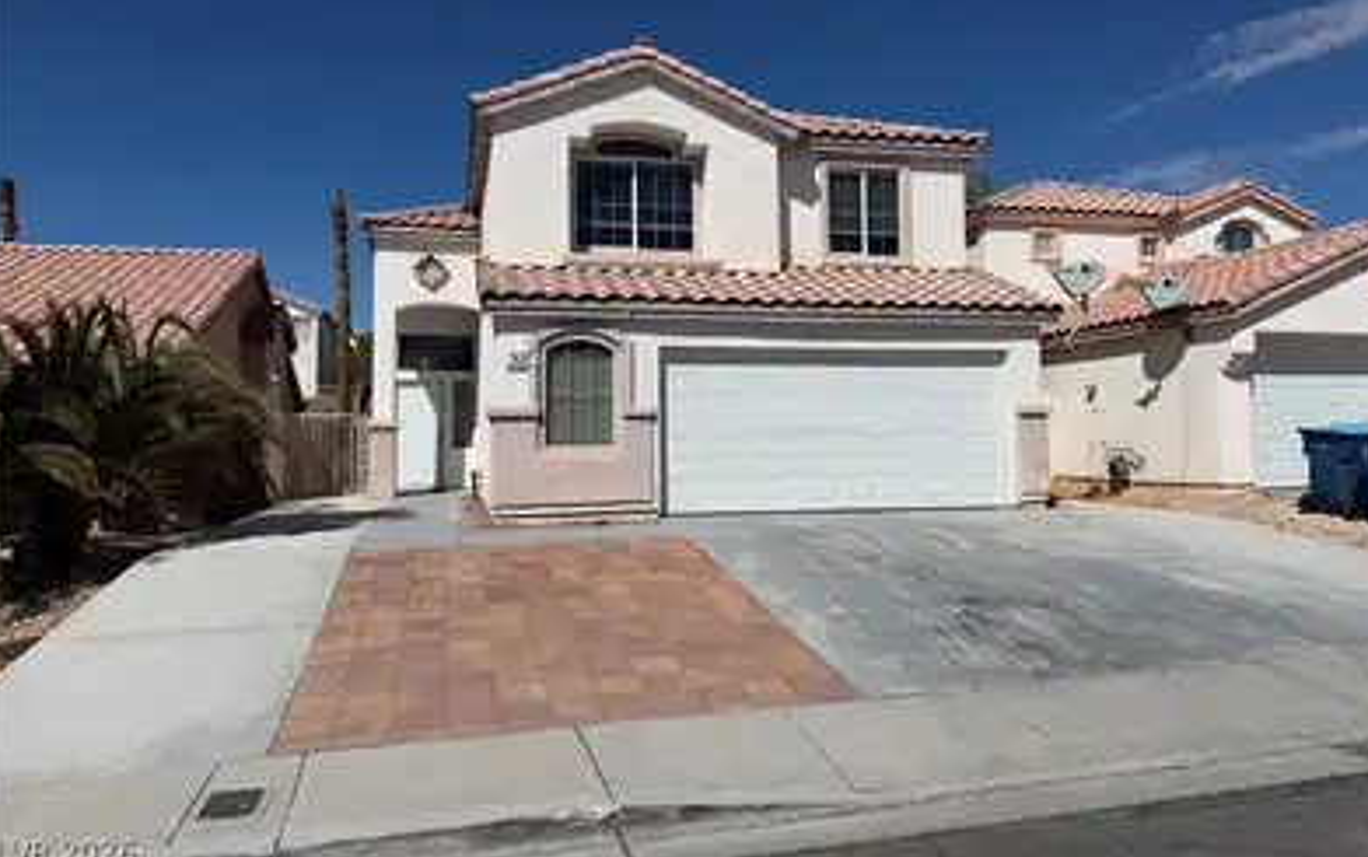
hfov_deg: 70.4
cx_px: 686
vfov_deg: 47.4
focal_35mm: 26
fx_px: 970
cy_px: 350
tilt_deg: +6.6
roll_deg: +0.8
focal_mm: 6.76
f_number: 1.78
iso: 80
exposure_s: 1/14286
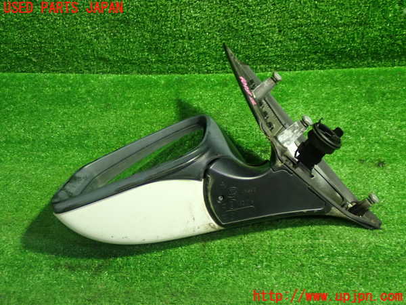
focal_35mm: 47
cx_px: 203
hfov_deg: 40.4
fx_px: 551
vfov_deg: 30.9
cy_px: 152
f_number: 3.1
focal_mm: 8.4
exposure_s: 1/50
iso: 800
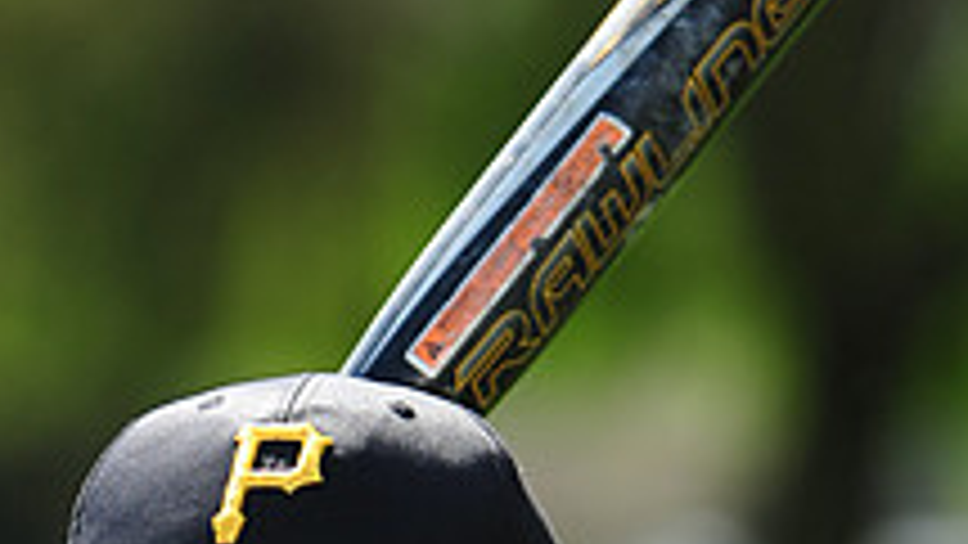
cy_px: 926
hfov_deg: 3.8
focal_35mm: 566
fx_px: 14530
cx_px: 162
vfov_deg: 2.1
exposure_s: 1/800
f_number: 4.5
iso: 200
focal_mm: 200
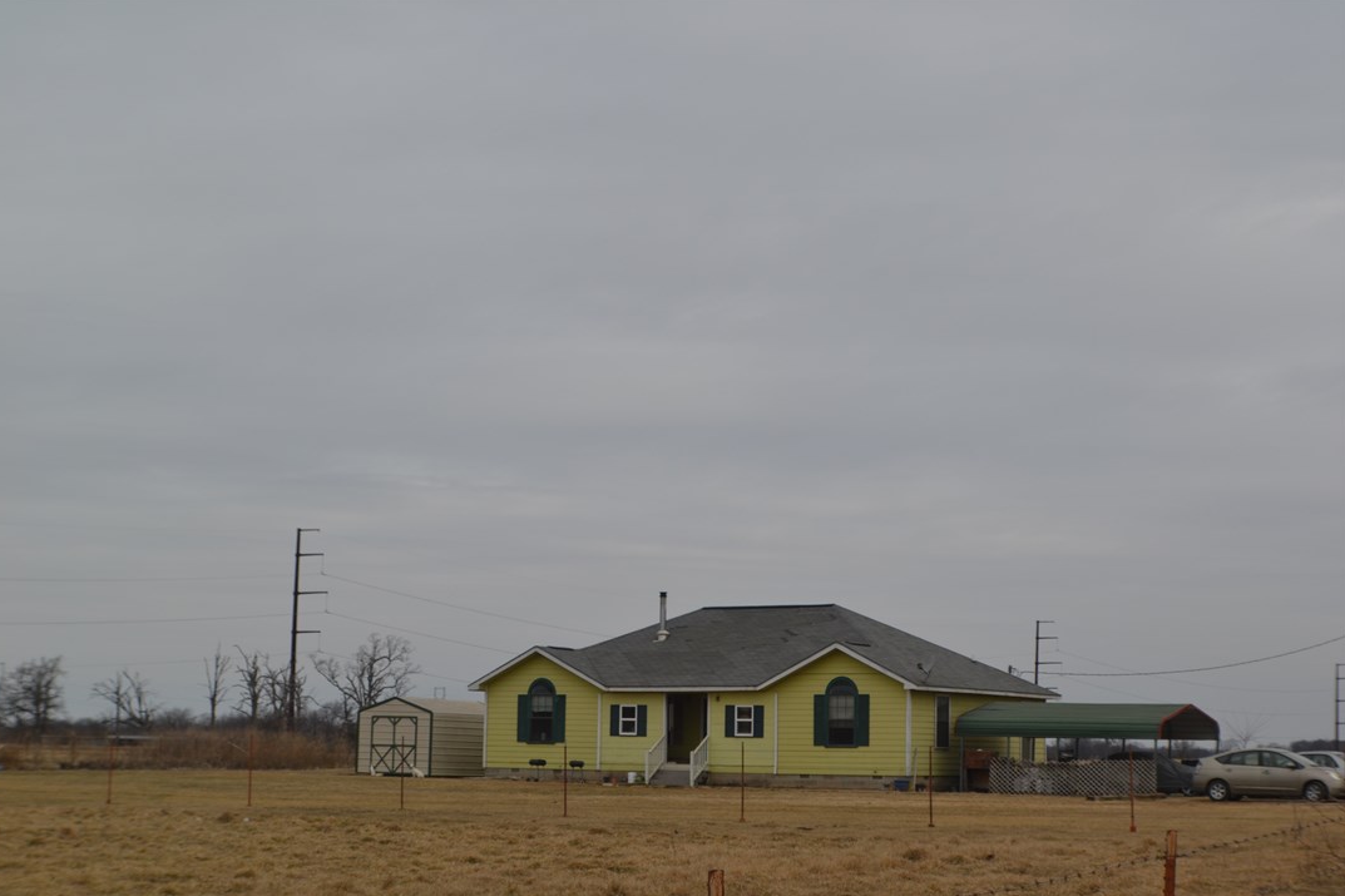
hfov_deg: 24.3
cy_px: 449
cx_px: 667
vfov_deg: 16.4
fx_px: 3119
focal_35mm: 84
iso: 100
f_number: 8
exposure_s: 1/250
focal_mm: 55
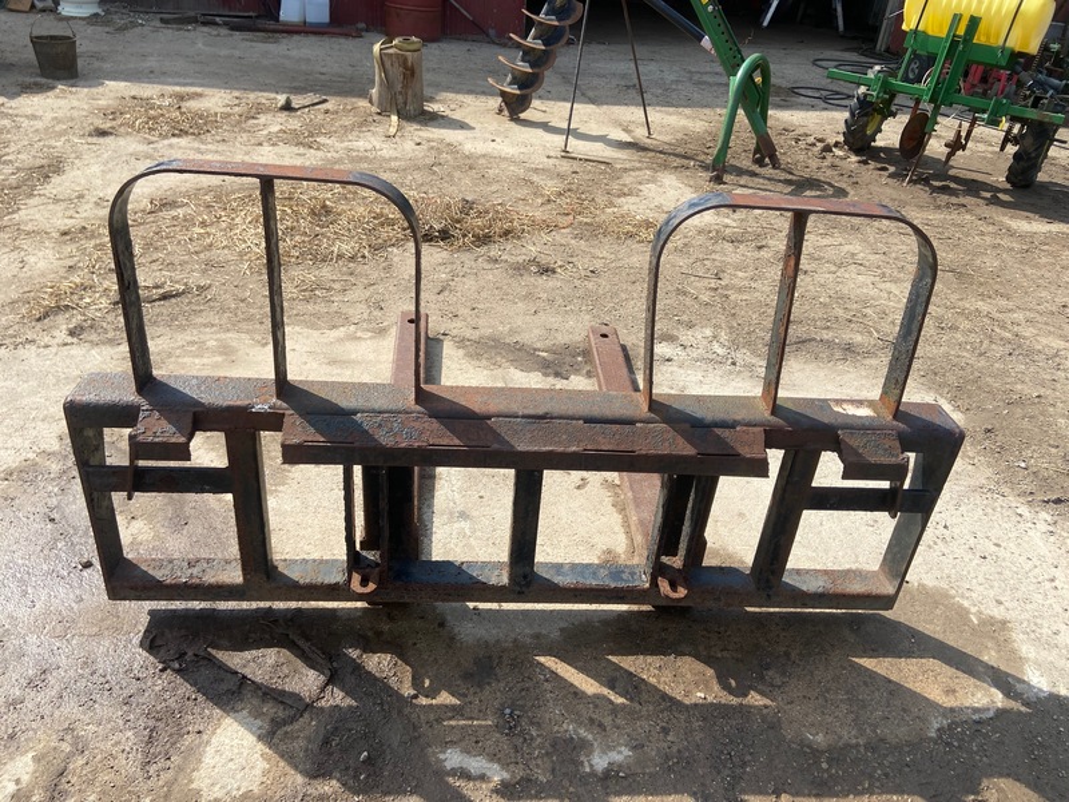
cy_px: 401
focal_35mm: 26
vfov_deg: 53.1
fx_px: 803
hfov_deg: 67.3
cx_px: 534
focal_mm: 4.25
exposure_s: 1/1996
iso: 32
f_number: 1.8
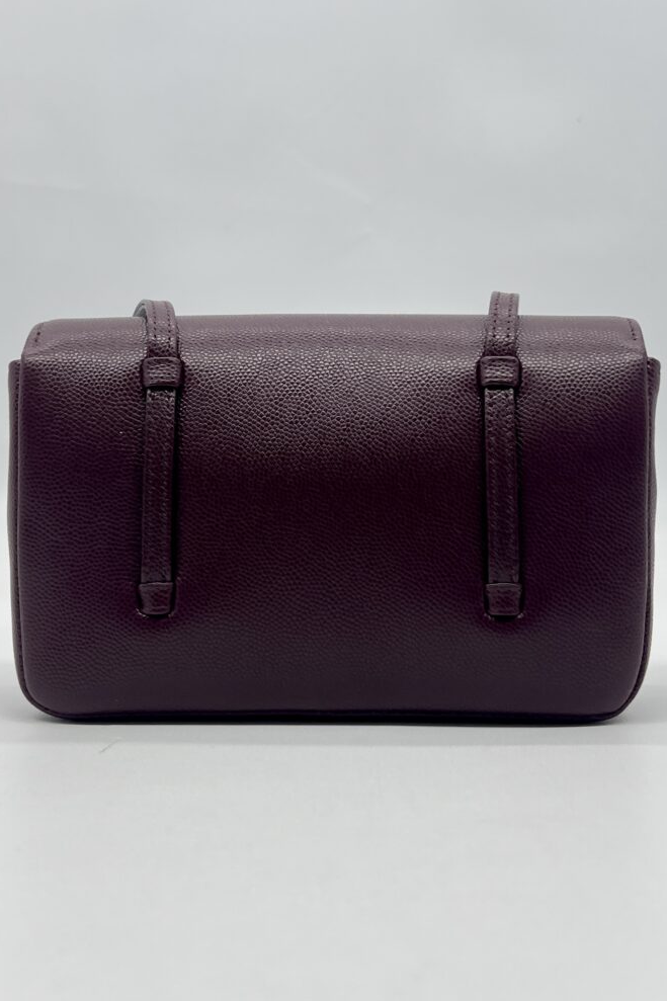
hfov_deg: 46.4
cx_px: 336
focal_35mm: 28
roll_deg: -0.4
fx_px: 778
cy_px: 517
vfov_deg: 65.5
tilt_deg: -0.6
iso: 32
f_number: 1.5
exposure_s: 1/147
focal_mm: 5.7
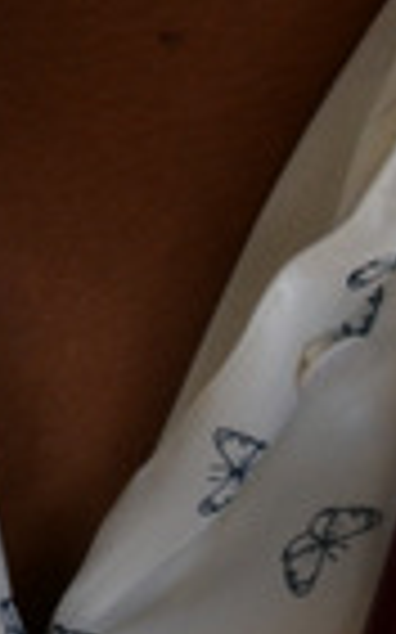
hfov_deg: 6.9
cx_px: 981
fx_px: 3111
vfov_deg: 11.5
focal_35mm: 180
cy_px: 627
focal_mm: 26
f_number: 5
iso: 400
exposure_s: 1/100
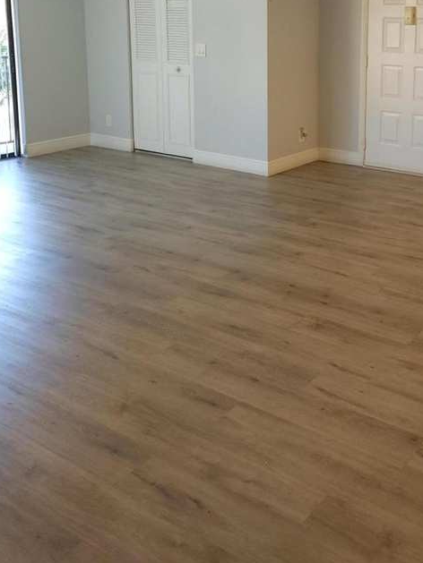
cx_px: 349
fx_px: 635
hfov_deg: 35.4
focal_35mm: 39
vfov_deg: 45.5
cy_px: 114
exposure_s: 1/60
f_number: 1.8
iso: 100
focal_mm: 5.4
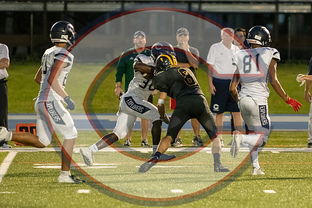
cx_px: 227
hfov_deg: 4.7
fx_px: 3789
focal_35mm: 437
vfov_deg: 3.1
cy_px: 72
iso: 9000
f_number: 2.8
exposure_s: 1/1600
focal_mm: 200
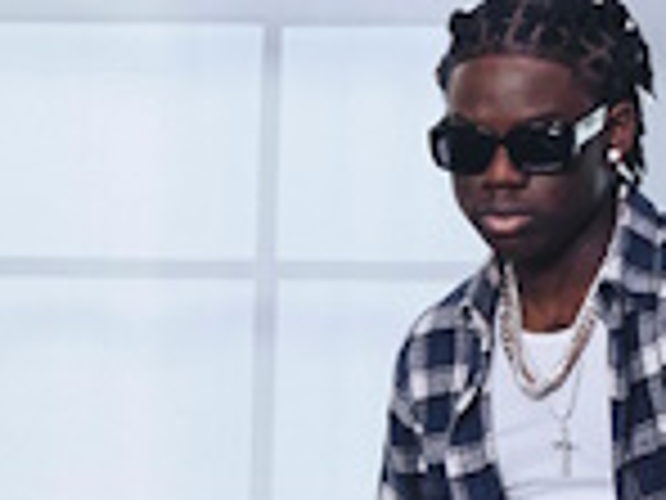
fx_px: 3809
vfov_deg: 7.5
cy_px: 559
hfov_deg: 9.7
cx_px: -274
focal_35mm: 198
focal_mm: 27.4
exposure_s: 1/200
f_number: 6.4
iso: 800
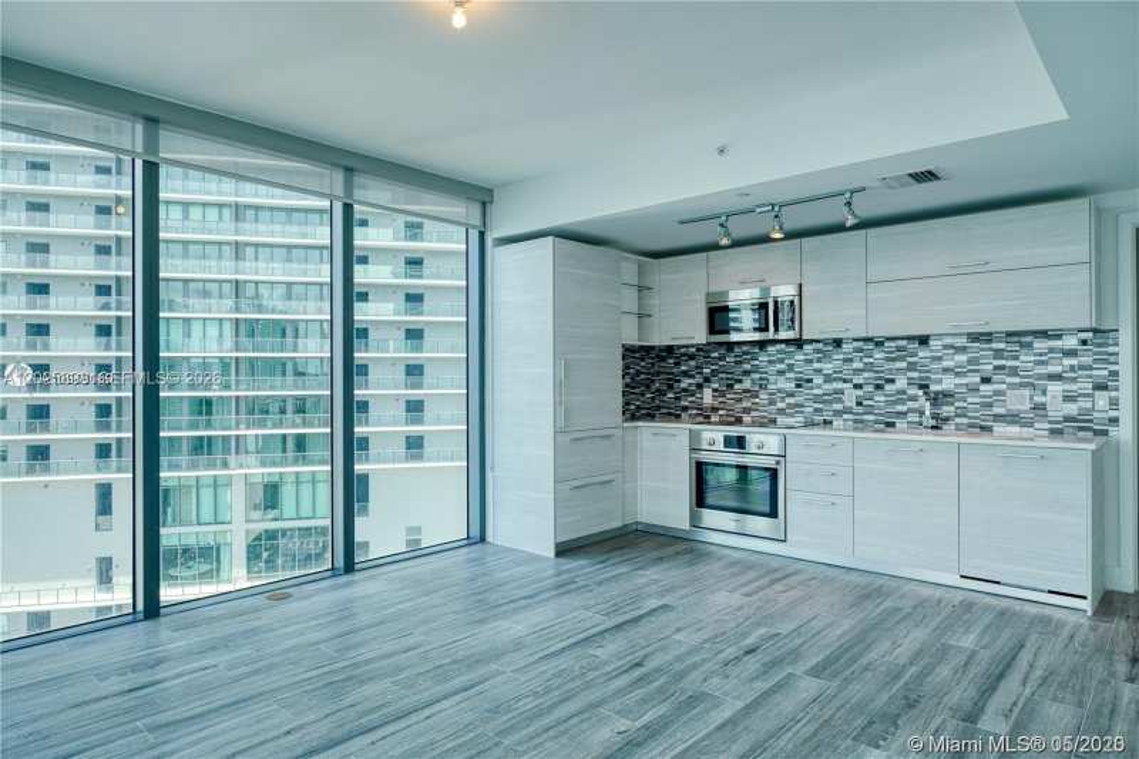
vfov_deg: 57.2
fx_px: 696
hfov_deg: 78.6
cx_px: 570
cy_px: 380
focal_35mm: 22
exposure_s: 1/125
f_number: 6.4
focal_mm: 14.5
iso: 200
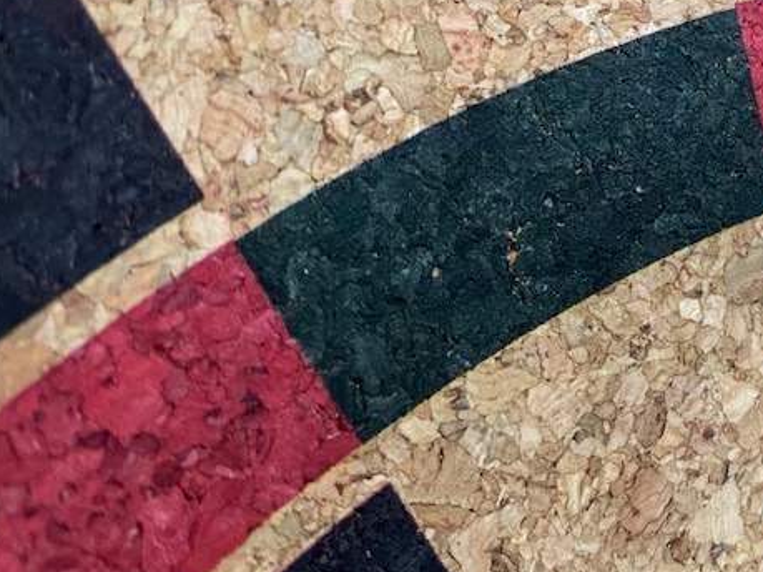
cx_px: 934
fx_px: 1498
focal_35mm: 68
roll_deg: +3.0
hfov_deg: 25.4
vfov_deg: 20.9
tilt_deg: -1.2
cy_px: 7
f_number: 1.8
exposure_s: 1/60
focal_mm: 4.25
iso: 200
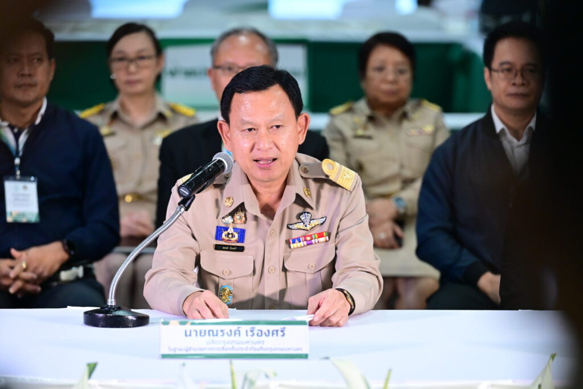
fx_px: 3239
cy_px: 194
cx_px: 292
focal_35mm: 200
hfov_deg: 10.3
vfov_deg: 6.9
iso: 5000
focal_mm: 200
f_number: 4
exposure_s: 1/500
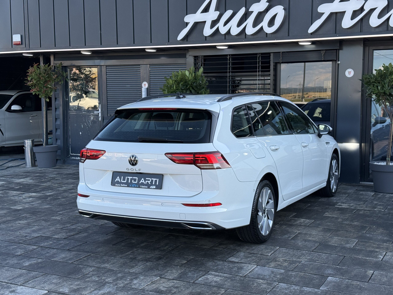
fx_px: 545
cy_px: 148
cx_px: 196
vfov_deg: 30.3
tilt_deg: -4.3
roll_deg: +0.4
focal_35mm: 48
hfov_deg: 39.7
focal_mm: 6.76
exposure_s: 1/1000
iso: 80
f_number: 1.78
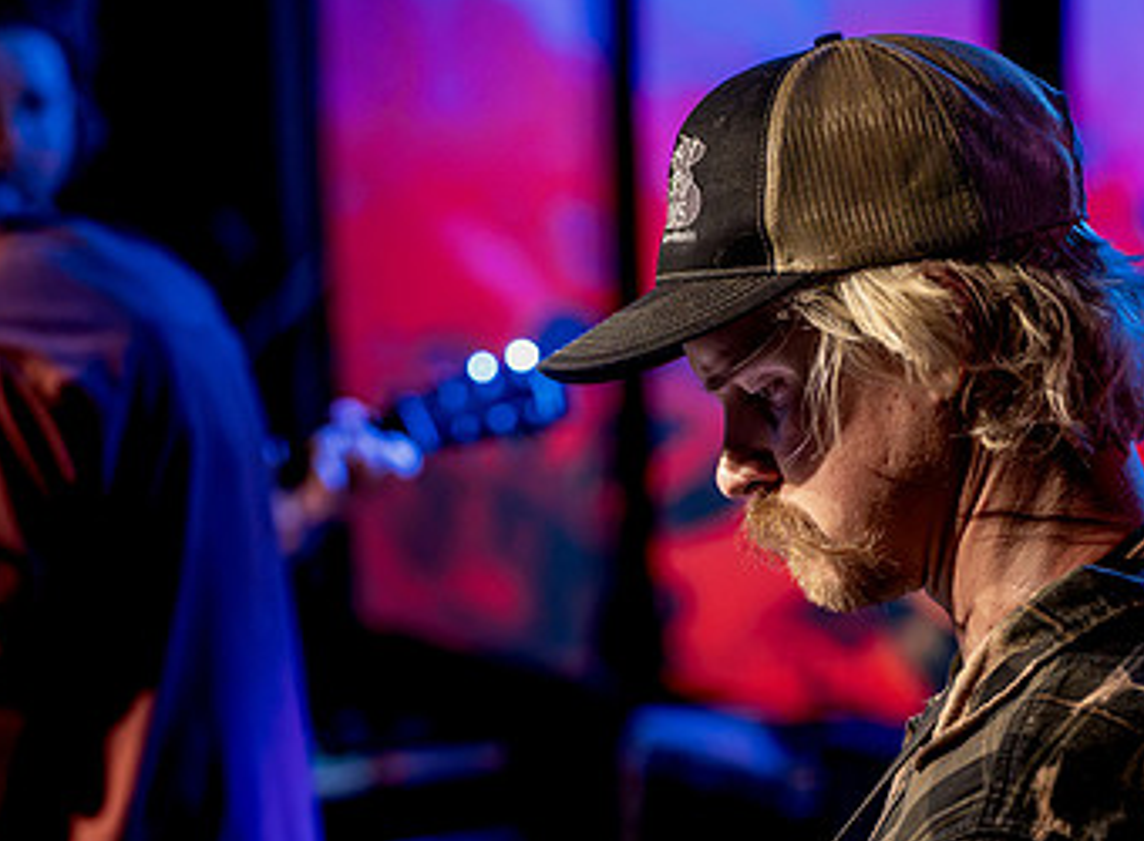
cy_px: 592
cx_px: 654
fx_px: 4266
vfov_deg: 11.2
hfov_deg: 15.3
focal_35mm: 130
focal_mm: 71
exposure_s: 1/400
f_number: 2.5
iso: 8000
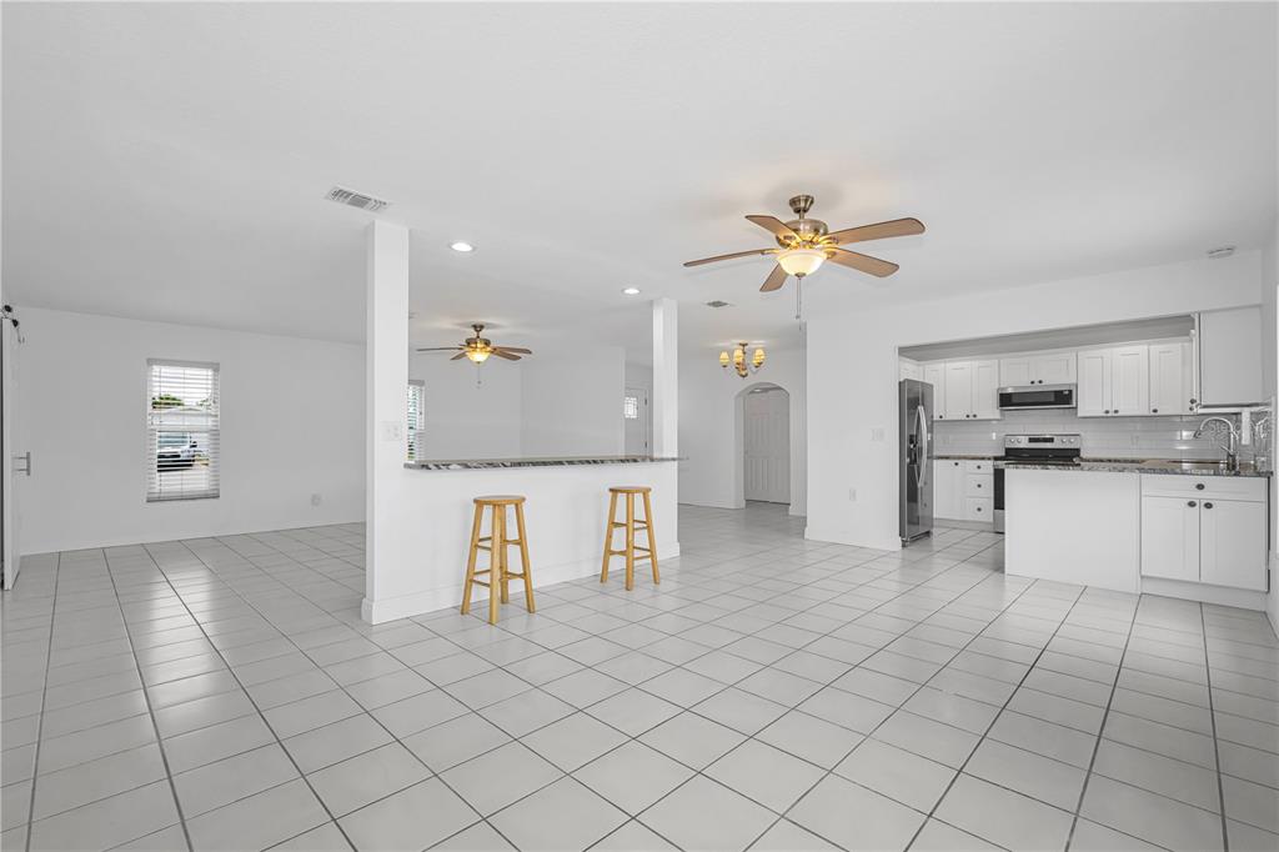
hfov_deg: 98.6
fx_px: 550
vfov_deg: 75.5
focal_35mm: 16
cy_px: 426
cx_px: 640
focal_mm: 15.5
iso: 160
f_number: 8
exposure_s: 1/80
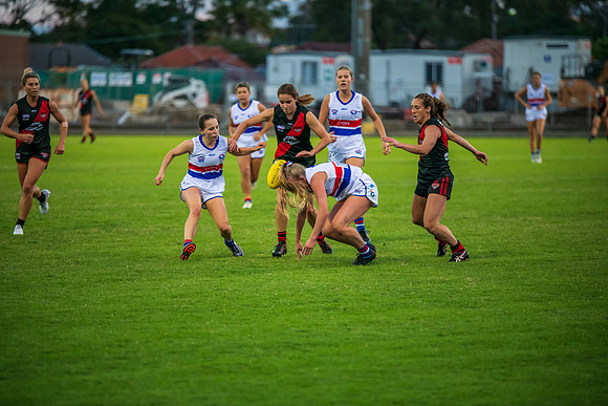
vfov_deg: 6.9
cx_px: 304
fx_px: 3378
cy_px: 203
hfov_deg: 10.3
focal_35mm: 200
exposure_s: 1/1000
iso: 1600
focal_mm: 200
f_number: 2.8
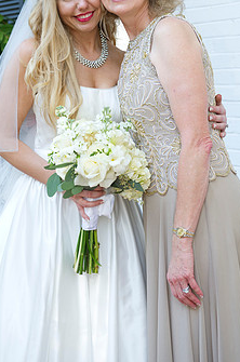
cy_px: 131
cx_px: 114
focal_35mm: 78
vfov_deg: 25.9
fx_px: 783
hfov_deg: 17.4
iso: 500
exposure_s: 1/100
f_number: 5.6
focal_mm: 58
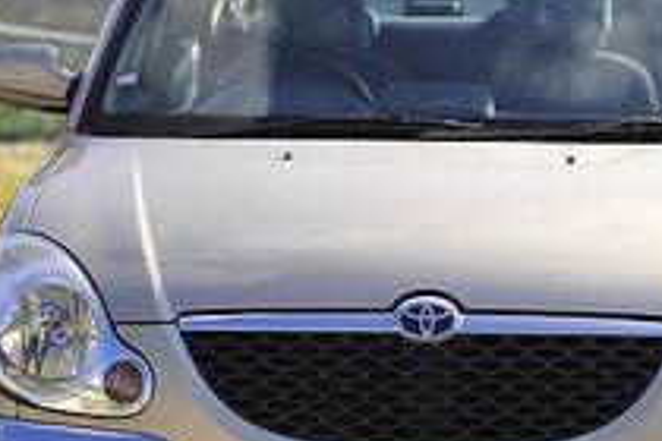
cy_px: 261
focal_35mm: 116
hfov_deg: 17.6
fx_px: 2133
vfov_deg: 11.8
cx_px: 377
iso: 200
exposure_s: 1/3000
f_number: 2.8
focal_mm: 52
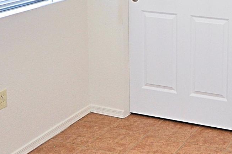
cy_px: -22
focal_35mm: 69
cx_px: 234
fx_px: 444
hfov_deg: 27.5
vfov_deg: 18.8
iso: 400
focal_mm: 10
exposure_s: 1/60
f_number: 4
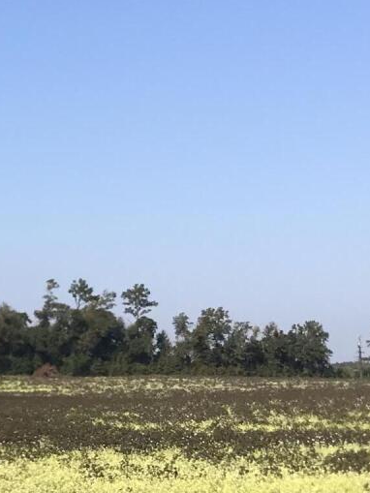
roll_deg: -0.5
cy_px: 191
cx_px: -152
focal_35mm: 110
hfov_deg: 12.9
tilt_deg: +6.4
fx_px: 1567
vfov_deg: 17.9
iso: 20
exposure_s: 1/2398
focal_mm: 3.99
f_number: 1.8
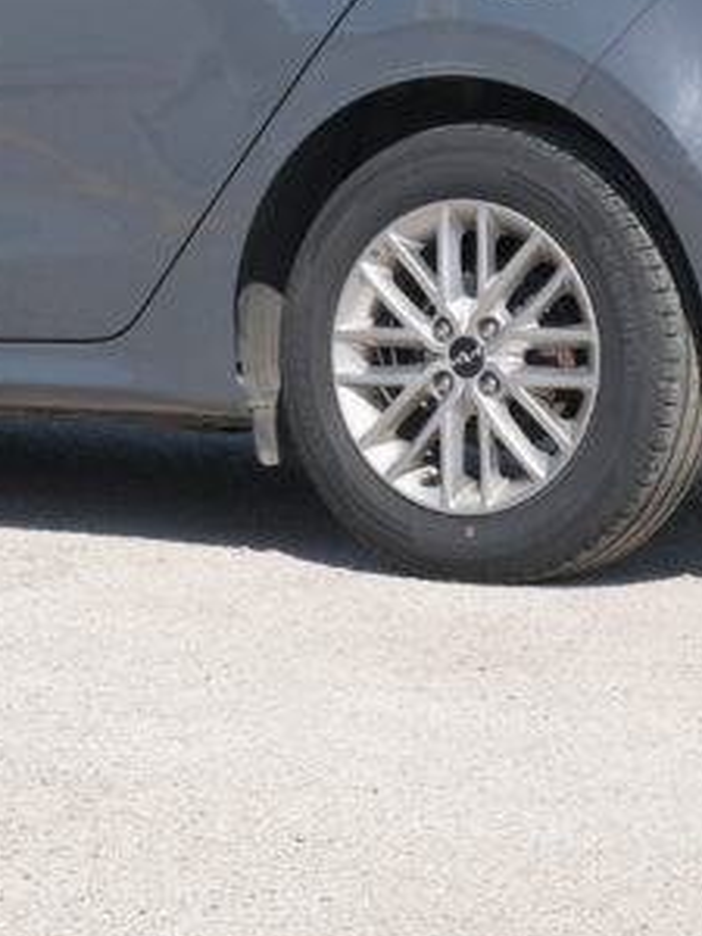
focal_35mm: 220
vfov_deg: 9.0
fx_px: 5949
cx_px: 78
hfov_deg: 6.7
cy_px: 51
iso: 160
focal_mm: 44.5
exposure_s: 1/250
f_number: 9
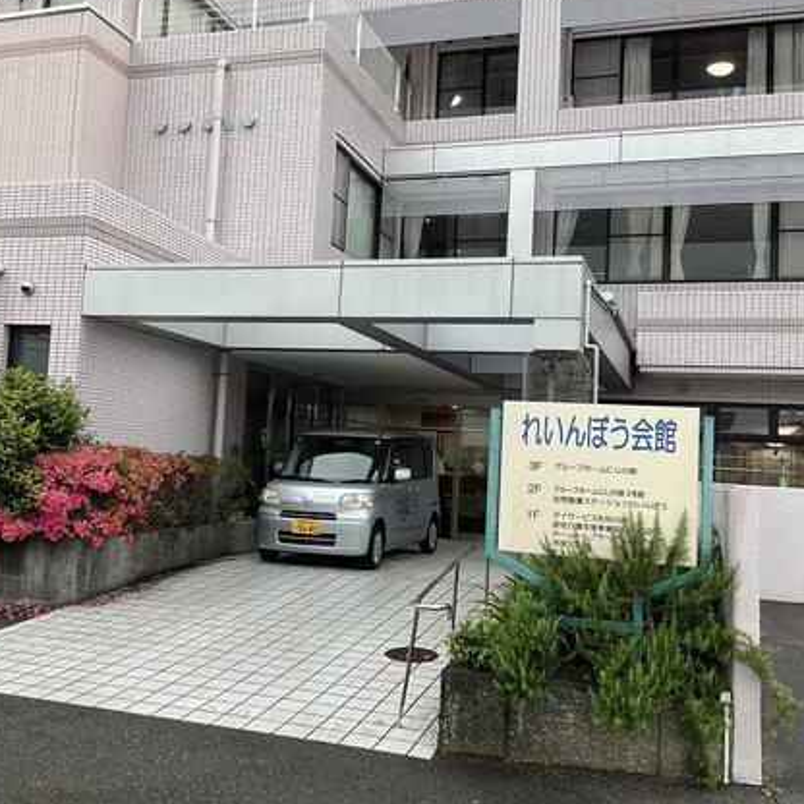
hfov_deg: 44.9
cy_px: 375
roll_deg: -2.9
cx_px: 367
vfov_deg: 44.9
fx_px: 972
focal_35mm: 37
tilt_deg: +5.0
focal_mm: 3
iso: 16
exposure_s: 1/207
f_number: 1.8
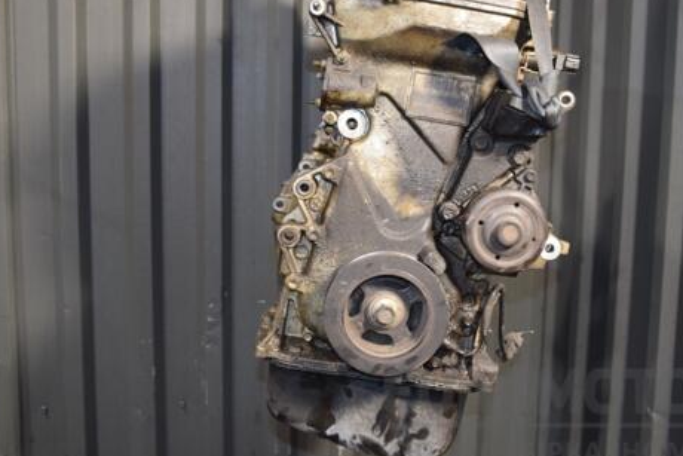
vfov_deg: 31.2
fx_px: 816
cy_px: 193
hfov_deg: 45.4
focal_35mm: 43
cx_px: 356
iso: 800
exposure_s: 1/60
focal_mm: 22
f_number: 5
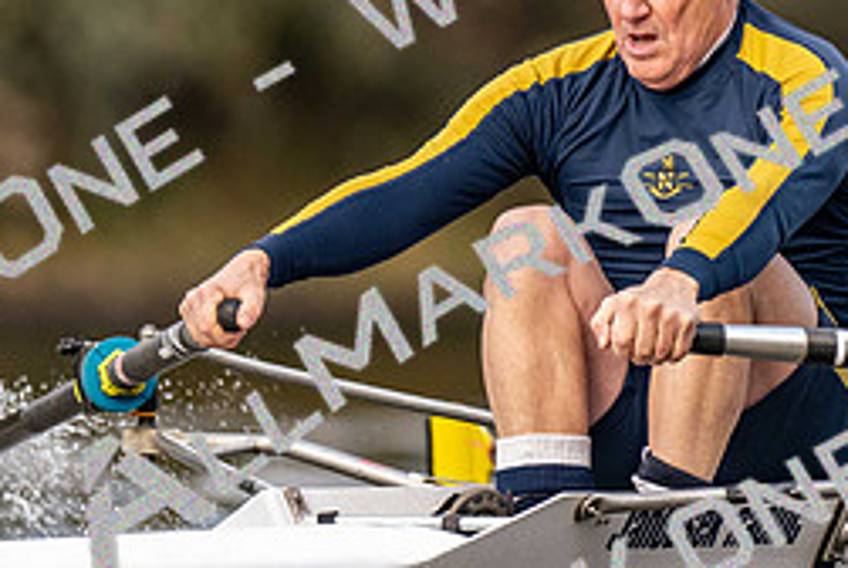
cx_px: 767
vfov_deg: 1.0
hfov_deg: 1.5
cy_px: 59
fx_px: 32662
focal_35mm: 1385
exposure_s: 1/2500
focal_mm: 600
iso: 1600
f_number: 4
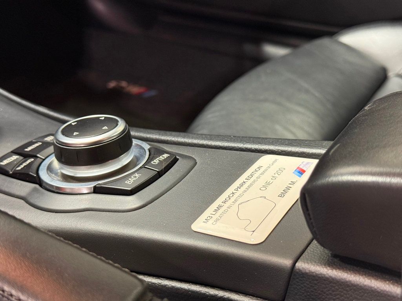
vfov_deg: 30.3
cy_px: 150
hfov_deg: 39.7
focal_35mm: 48
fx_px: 557
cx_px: 201
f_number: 1.78
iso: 250
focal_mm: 6.76
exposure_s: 1/40
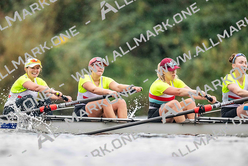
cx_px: 124
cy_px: 83
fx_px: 4134
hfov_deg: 3.4
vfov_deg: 2.3
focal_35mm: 600
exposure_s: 1/2500
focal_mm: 600
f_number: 4
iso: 5600
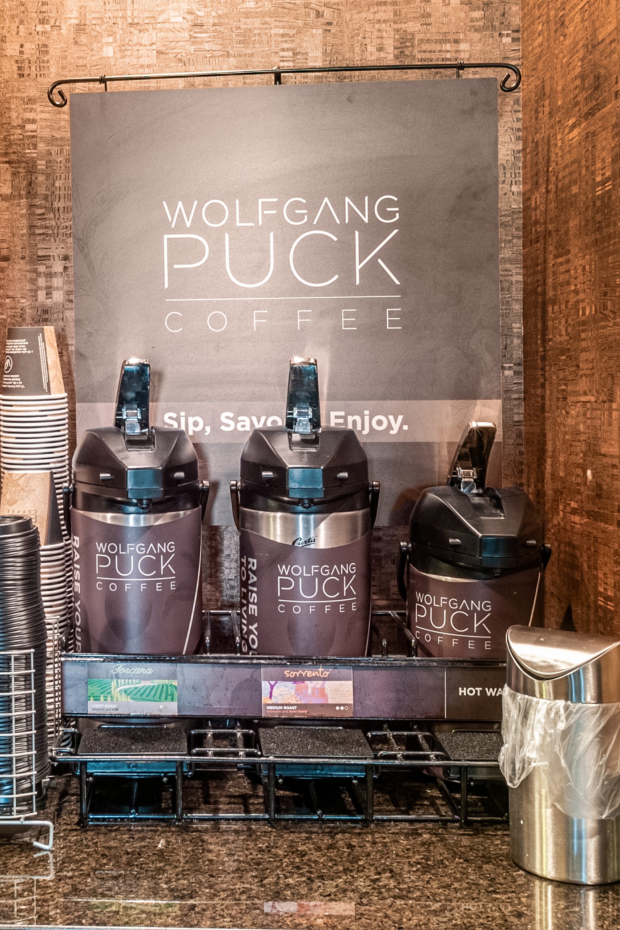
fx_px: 904
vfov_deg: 54.4
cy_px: 506
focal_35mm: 35
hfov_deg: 35.3
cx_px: 46
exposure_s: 1/5
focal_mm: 14
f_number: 8
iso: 320
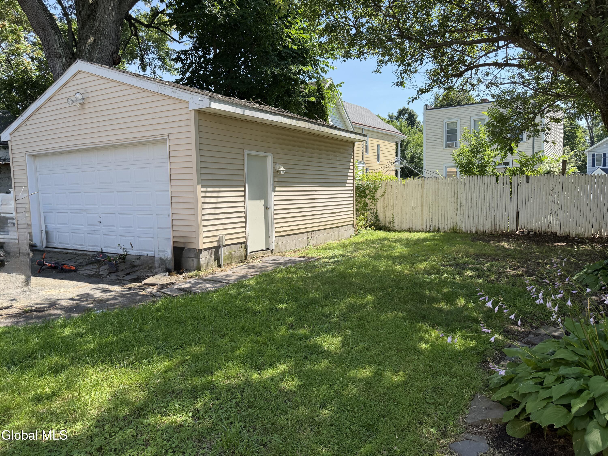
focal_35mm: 24
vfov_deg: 56.8
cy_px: 228
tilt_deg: -5.4
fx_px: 422
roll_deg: +1.7
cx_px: 304
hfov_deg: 71.6
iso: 100
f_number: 1.78
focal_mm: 6.76
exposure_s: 1/2232
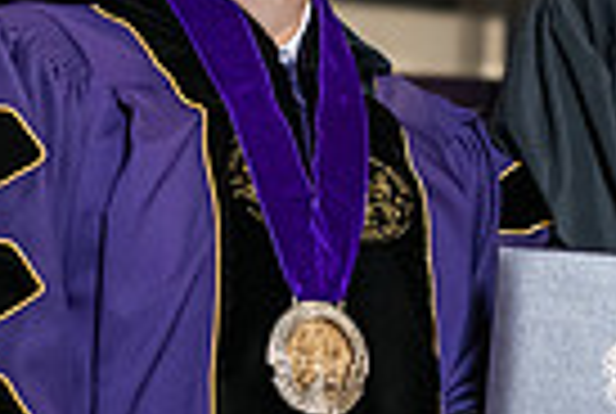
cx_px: 414
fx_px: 4784
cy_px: 137
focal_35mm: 279
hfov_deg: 7.4
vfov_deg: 4.9
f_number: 5
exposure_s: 1/200
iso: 2500
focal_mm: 66
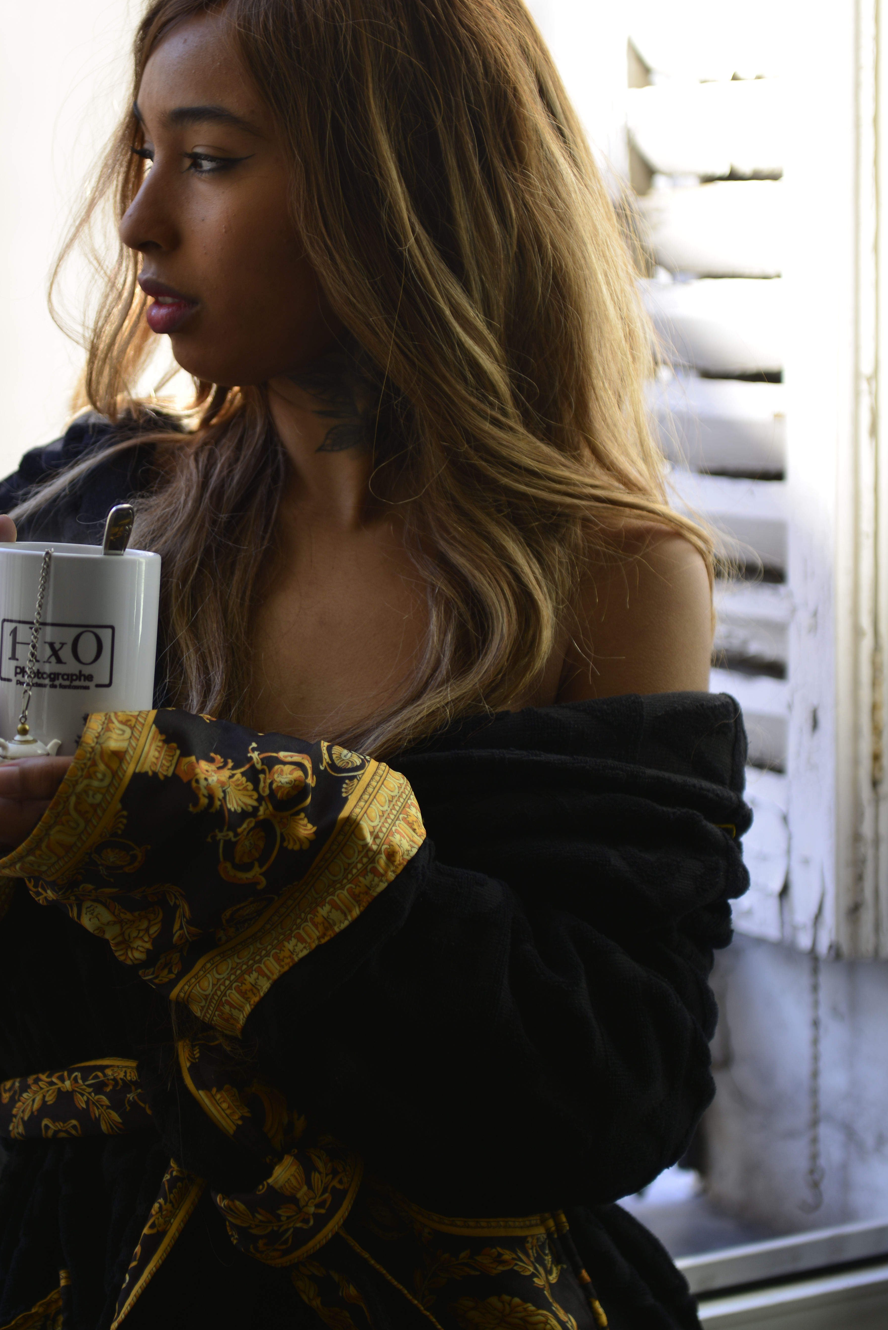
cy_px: 611
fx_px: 3623
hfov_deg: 13.9
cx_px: 283
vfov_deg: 20.8
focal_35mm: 98
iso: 100
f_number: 2.8
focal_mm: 70
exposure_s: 1/160
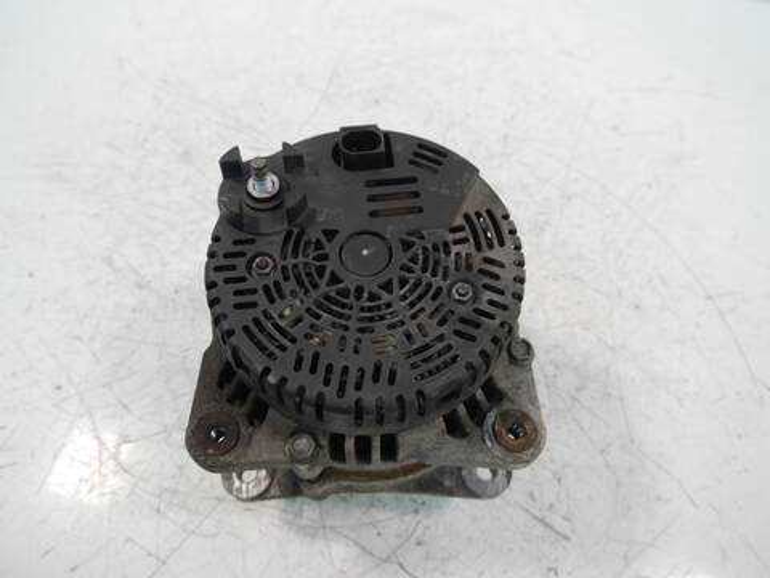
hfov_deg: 63.4
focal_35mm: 28
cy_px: 289
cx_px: 385
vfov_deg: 49.7
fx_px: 623
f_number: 3.5
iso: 1000
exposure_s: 1/125
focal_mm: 14
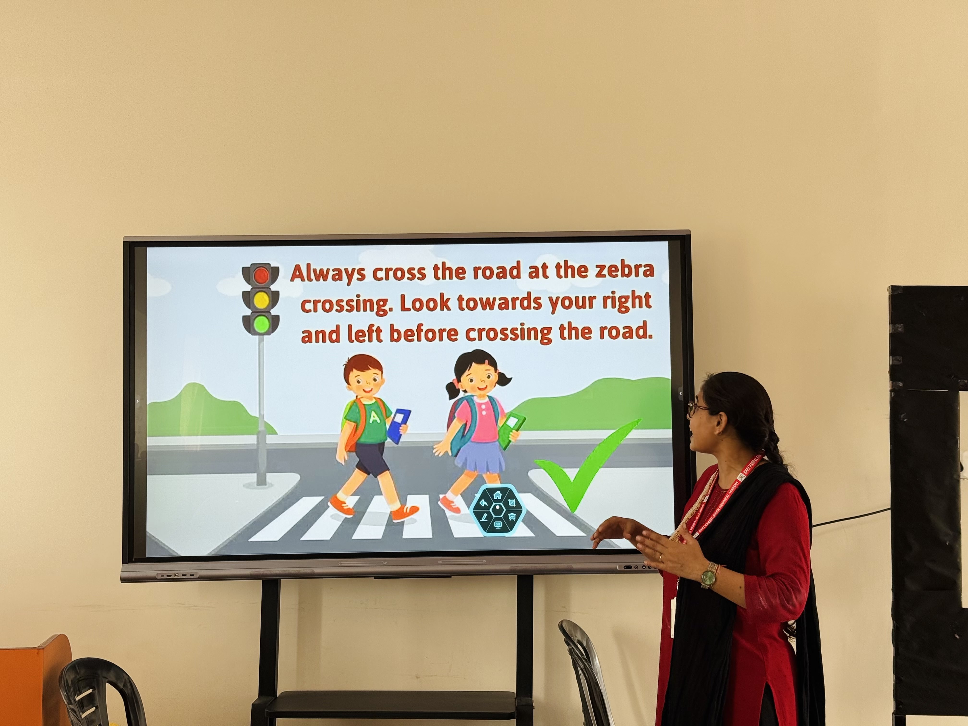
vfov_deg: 30.3
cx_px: 484
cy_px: 363
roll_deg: -1.1
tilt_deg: +3.1
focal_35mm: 48
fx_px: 1342
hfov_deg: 39.7
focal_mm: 6.76
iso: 64
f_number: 1.78
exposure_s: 1/140
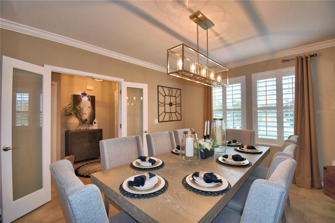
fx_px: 140
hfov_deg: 100.4
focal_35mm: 15
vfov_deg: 77.3
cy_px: 112
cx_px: 168
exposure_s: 1/30
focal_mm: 10
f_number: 4.5
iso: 280
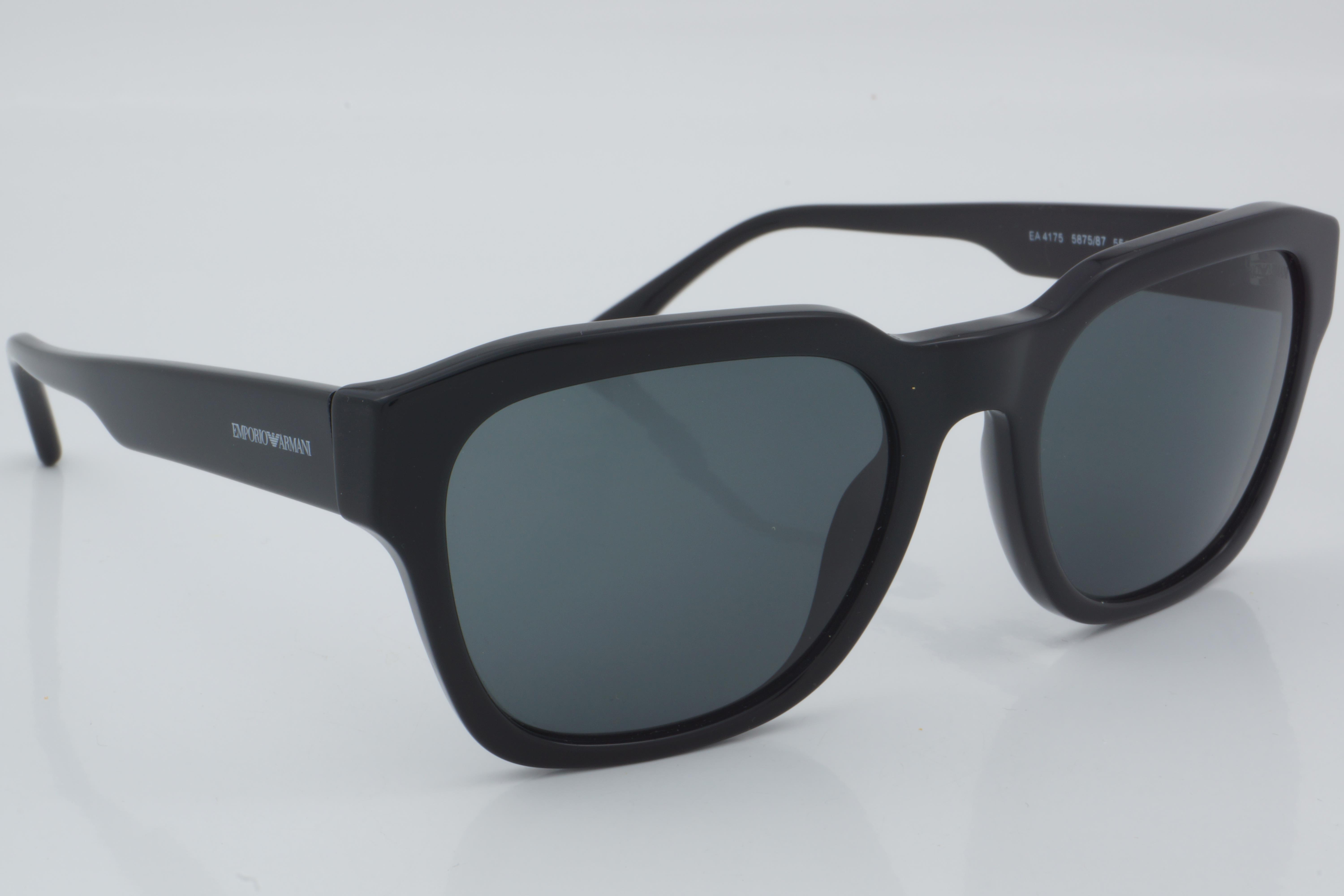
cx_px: 672
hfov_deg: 27.0
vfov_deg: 18.2
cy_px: 448
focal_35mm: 75
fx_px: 2800
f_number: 32
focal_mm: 50
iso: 100
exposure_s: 1/4
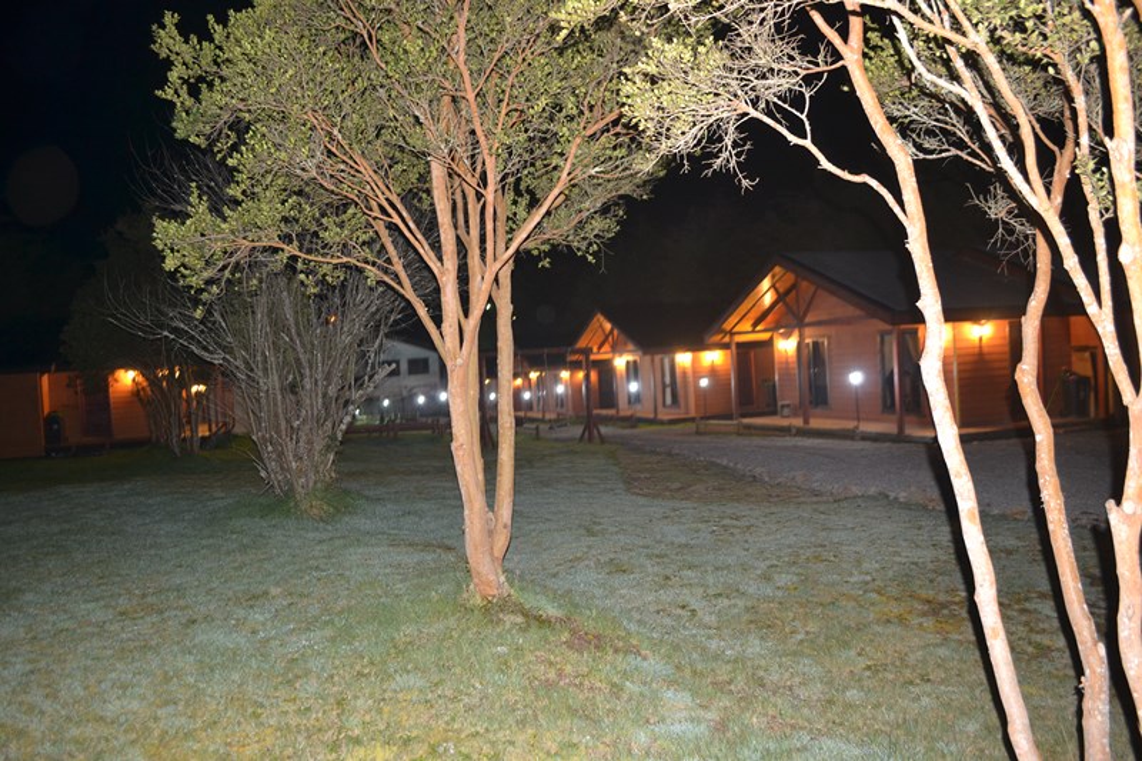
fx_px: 856
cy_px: 380
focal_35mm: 27
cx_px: 571
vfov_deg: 47.9
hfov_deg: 67.4
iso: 800
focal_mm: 18
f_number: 3.5
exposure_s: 1/5
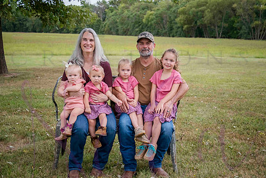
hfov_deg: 43.6
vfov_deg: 29.9
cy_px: 90
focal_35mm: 45
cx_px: 130
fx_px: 333
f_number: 4
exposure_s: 1/640
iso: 400
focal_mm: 32
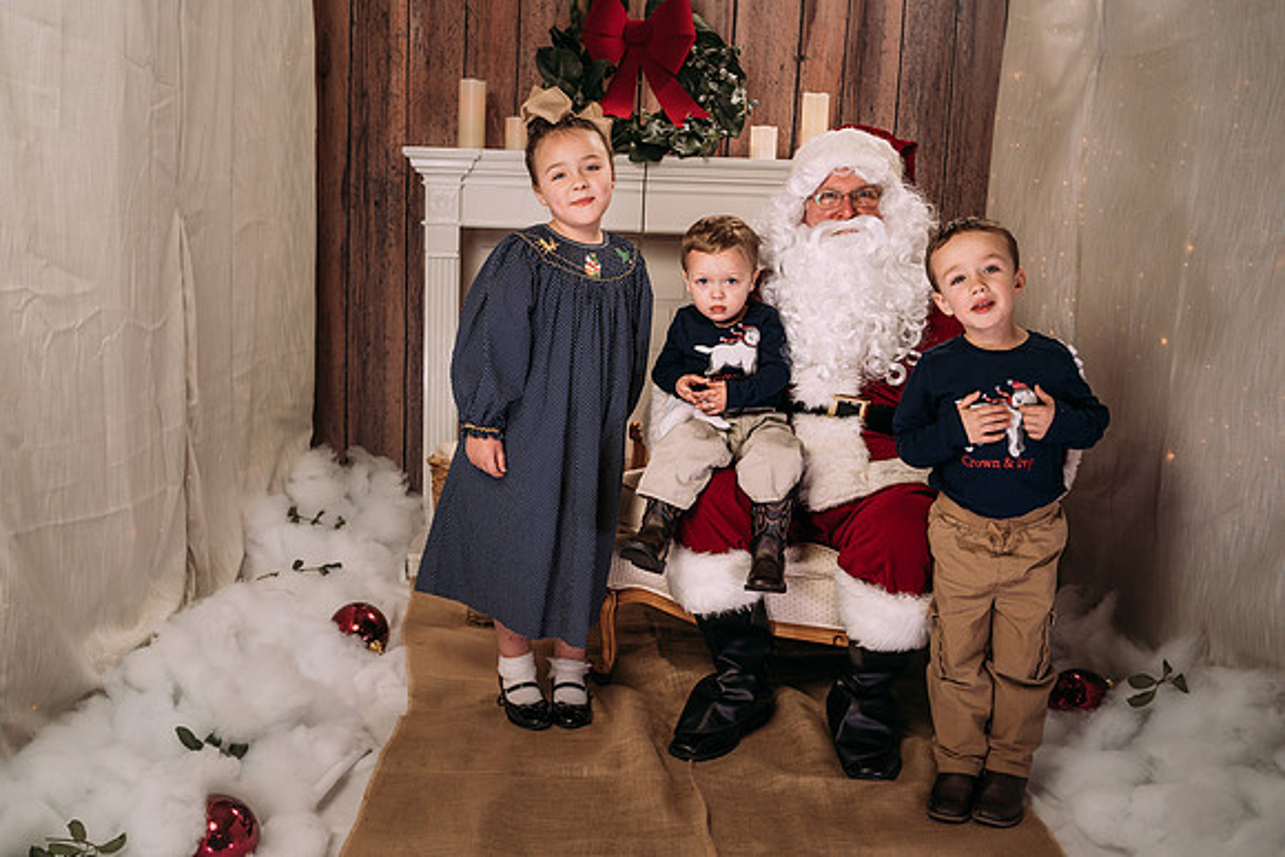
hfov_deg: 49.5
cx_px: 608
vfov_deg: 34.2
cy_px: 424
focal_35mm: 39
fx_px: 1393
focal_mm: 35
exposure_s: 1/125
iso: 200
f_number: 5.6
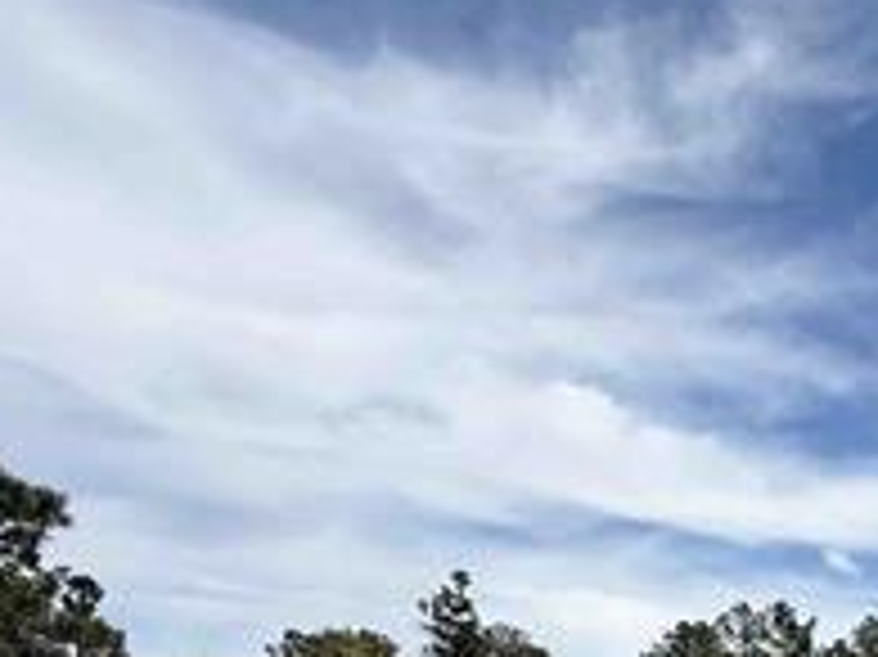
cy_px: 909
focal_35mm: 46
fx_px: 1166
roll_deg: +0.9
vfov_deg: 25.8
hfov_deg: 29.3
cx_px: 1252
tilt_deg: -4.6
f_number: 2.2
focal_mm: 2.22
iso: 50
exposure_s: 1/2320
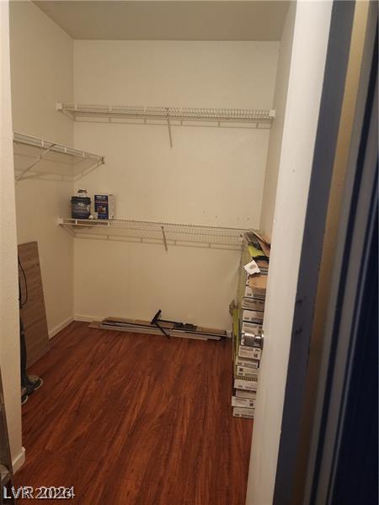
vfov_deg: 73.9
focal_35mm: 23
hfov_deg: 58.9
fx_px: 336
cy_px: 252
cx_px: 190
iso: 640
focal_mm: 6.4
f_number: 1.8
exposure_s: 1/60
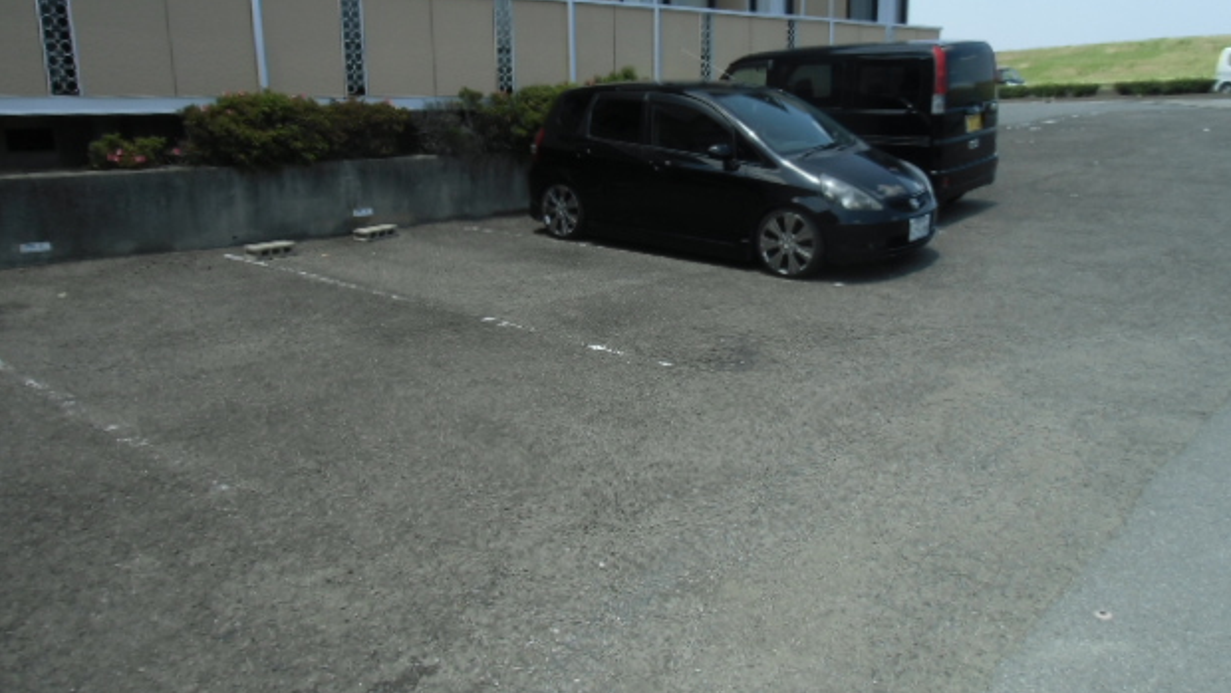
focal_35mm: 27
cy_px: 340
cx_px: 616
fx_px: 881
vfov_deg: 42.9
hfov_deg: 69.9
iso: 64
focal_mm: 4.24
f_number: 3
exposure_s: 1/500
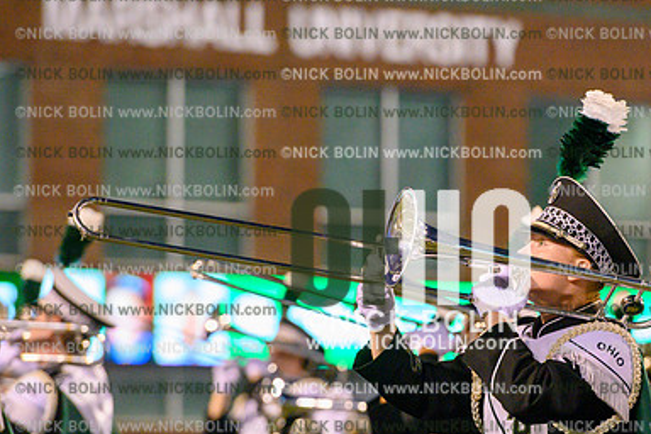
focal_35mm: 302
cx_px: 410
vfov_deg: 4.6
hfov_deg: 6.8
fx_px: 5461
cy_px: 270
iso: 10000
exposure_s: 1/1000
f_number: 4
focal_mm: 200
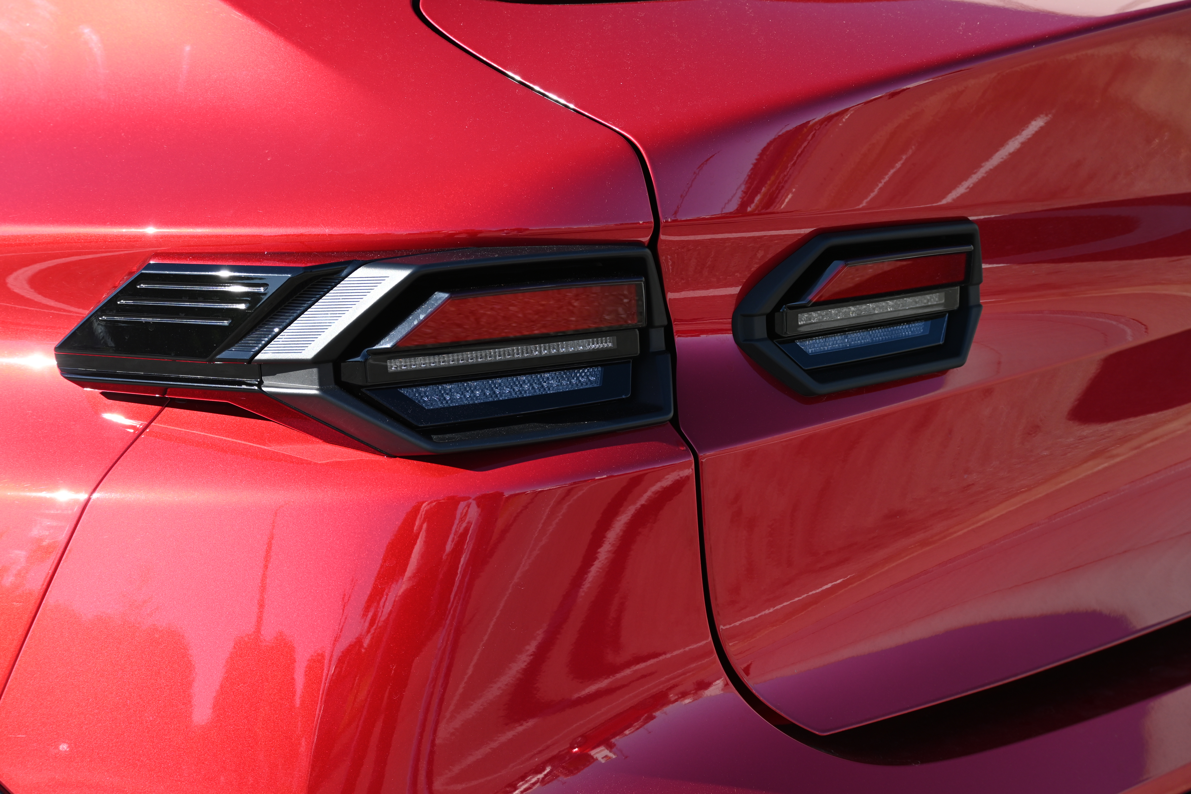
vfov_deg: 12.3
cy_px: 397
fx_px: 3672
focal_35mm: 111
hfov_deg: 18.4
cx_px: 596
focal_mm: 74
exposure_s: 1/250
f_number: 5.6
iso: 125
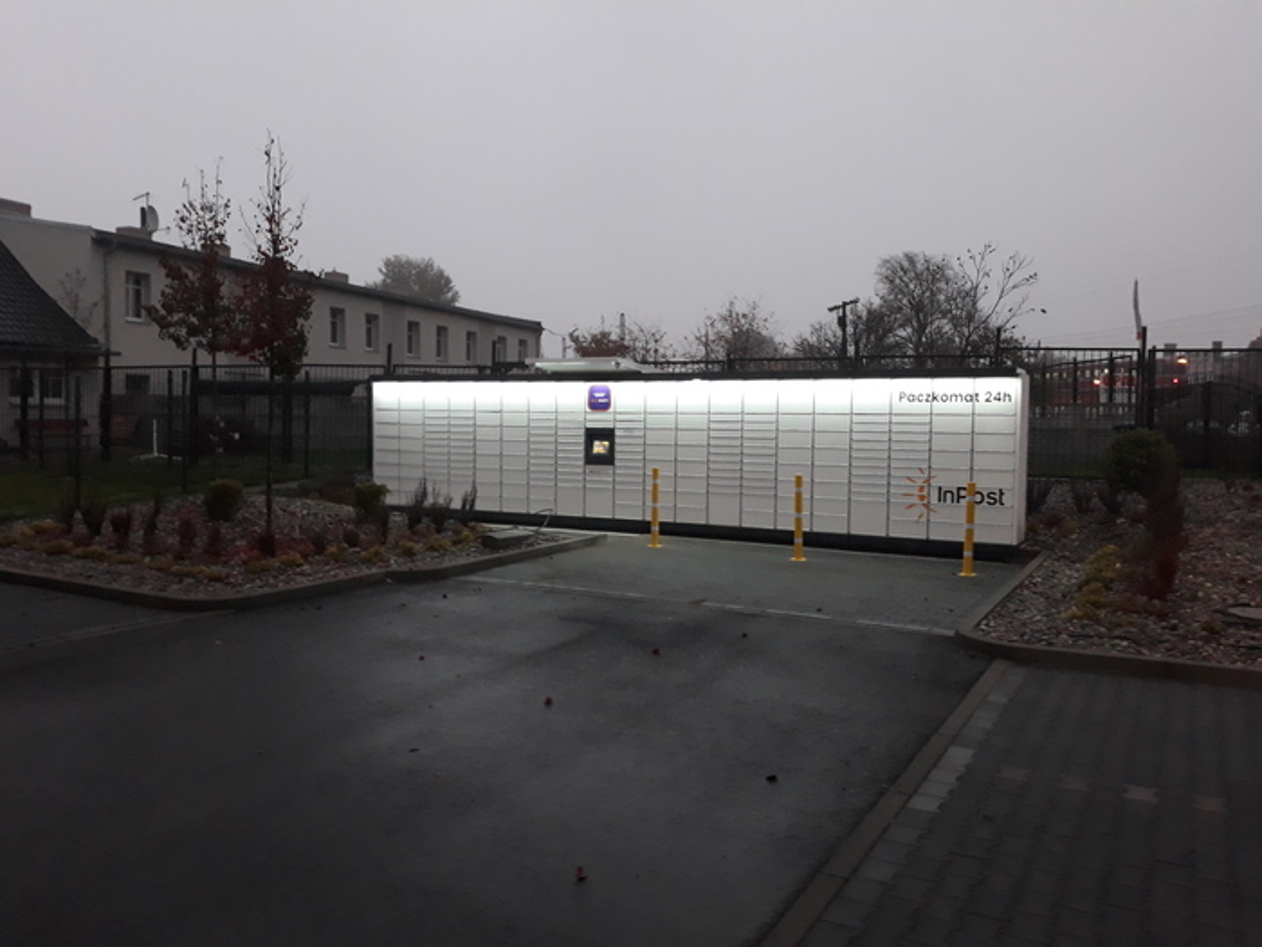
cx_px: 631
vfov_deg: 51.4
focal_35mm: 27
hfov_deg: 65.3
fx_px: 984
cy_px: 474
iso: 320
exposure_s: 1/25
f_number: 1.7
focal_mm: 3.71
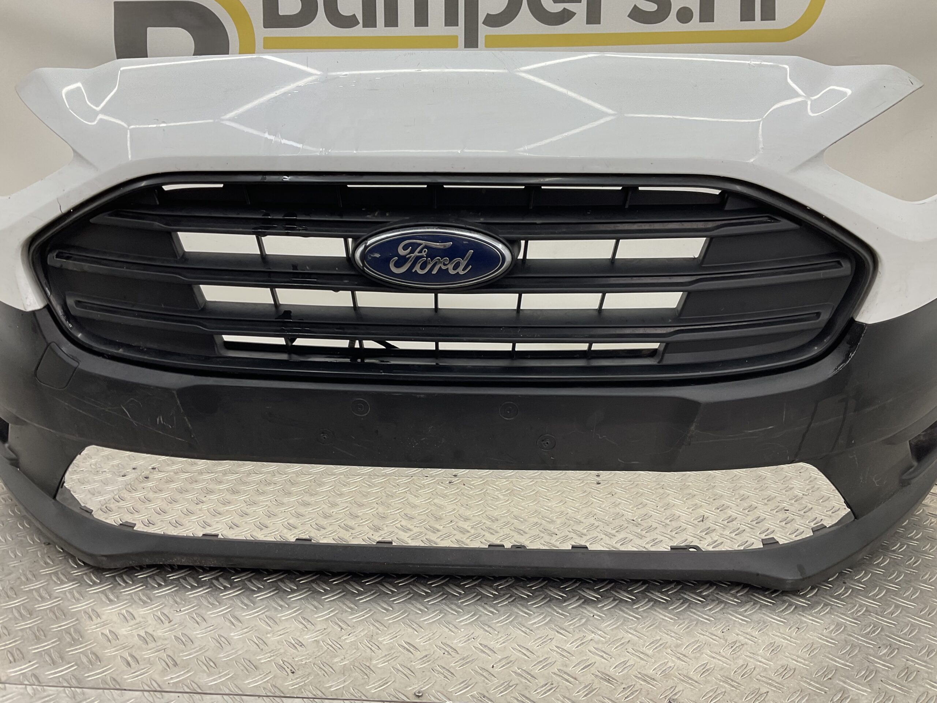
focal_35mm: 29
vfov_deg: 48.2
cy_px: 352
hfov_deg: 61.7
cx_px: 468
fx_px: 785
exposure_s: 1/100
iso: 25
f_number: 1.8
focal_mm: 3
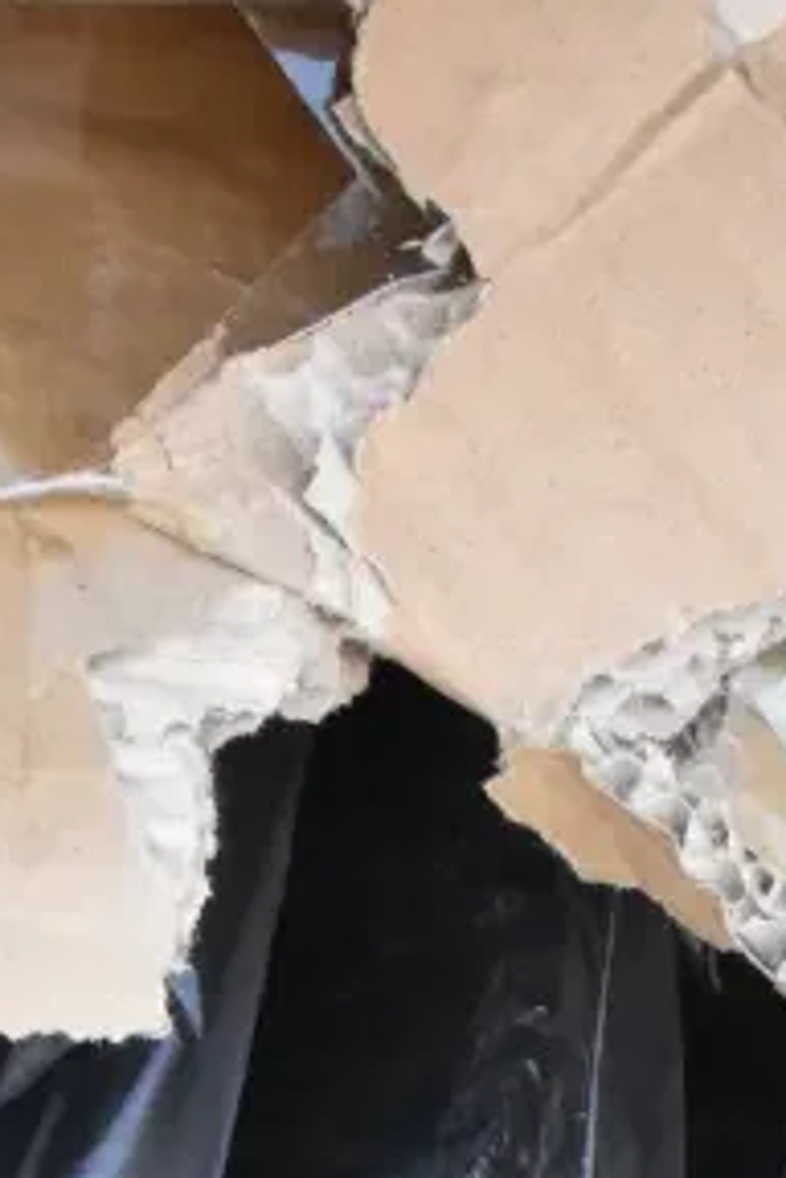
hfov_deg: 13.0
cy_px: 1834
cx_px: 274
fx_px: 3438
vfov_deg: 17.3
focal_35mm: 105
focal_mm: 22
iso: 6400
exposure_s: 1/640
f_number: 13
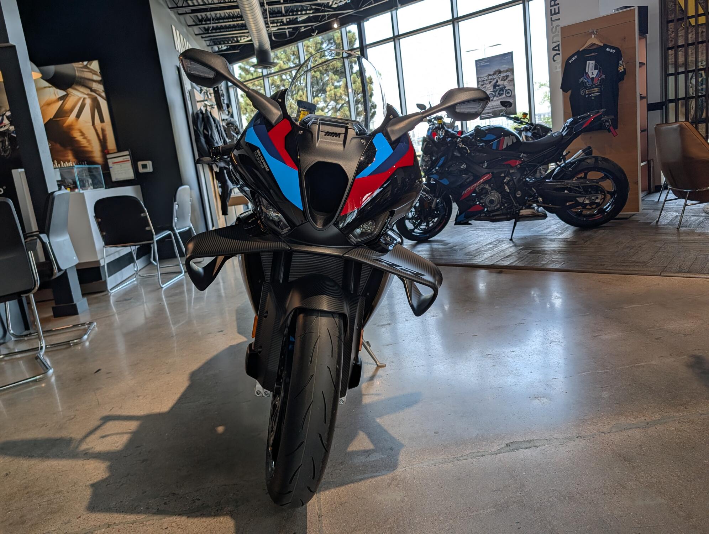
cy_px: 267
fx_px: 492
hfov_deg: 71.5
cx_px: 354
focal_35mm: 24
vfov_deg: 56.9
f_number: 1.68
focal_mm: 6.9
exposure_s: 1/120
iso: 19
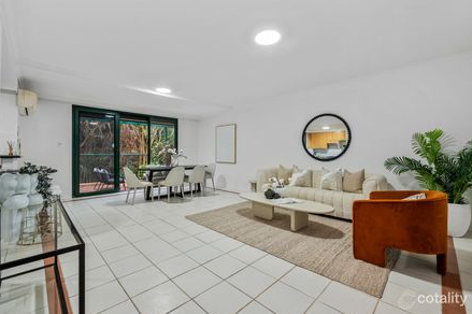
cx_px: 232
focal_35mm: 16
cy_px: 152
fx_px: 204
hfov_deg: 98.4
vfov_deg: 75.3
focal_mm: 14.5
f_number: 11
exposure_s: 2.5
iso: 100
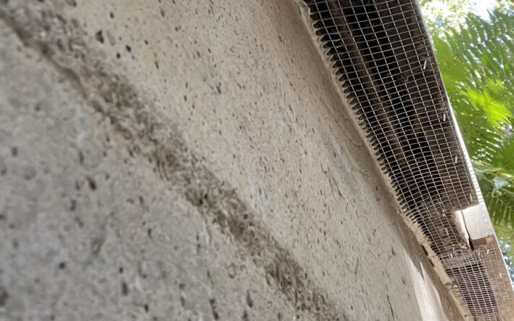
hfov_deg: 43.5
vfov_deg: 25.9
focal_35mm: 46
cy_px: -28
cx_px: 278
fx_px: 644
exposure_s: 1/60
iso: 200
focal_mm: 2.71
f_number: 2.2
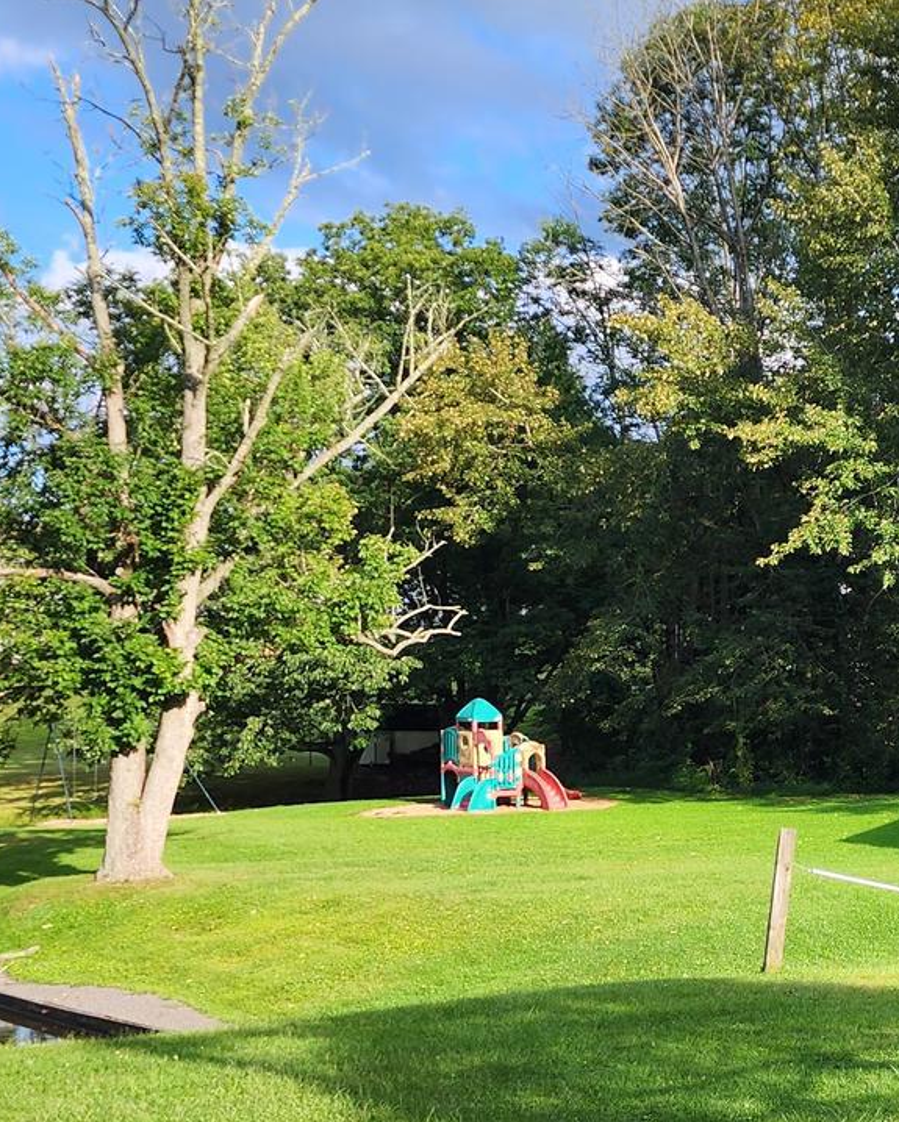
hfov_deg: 23.3
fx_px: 2127
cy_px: 699
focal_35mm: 64
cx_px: 785
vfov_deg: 29.5
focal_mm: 6.4
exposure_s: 1/477
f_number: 1.8
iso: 12
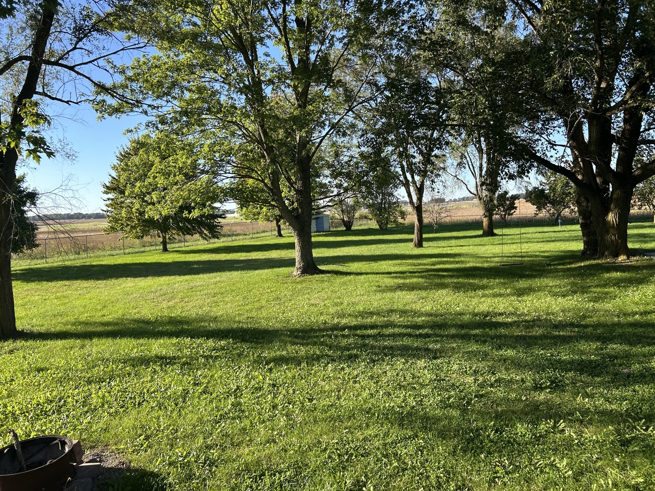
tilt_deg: -7.7
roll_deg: +4.3
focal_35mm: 26
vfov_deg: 53.1
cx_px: 328
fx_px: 492
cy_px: 246
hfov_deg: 67.3
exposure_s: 1/1326
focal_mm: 5.7
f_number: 1.5
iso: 50
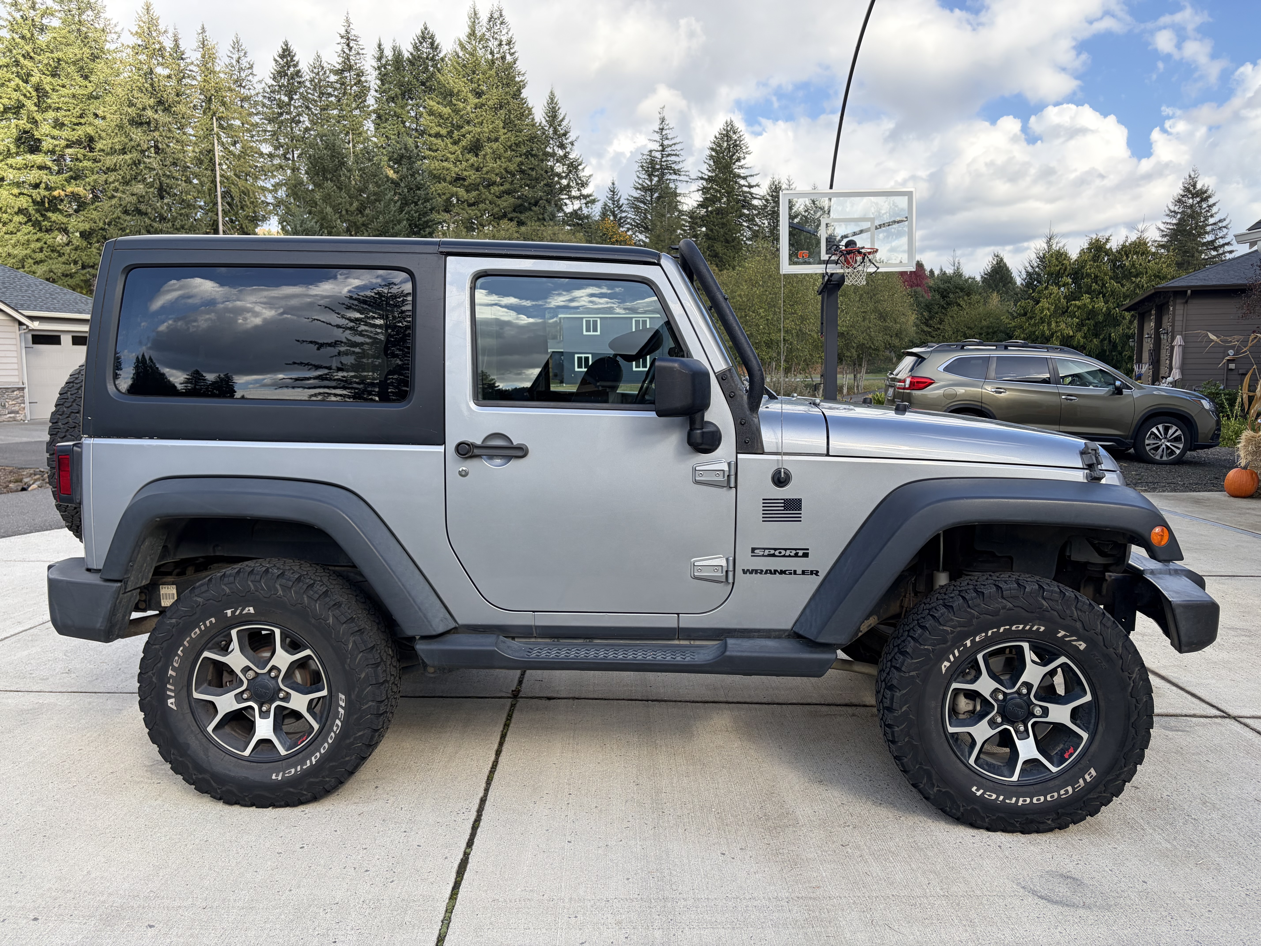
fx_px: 947
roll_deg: +1.2
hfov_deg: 67.3
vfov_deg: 53.1
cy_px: 473
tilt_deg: -4.7
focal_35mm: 26
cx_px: 630
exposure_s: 1/907
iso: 64
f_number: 1.6
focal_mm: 5.96
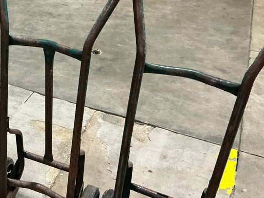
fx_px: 404
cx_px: 26
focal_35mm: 53
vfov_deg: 27.4
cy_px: 72
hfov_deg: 34.2
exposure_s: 1/30
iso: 400
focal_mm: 3
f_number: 1.8
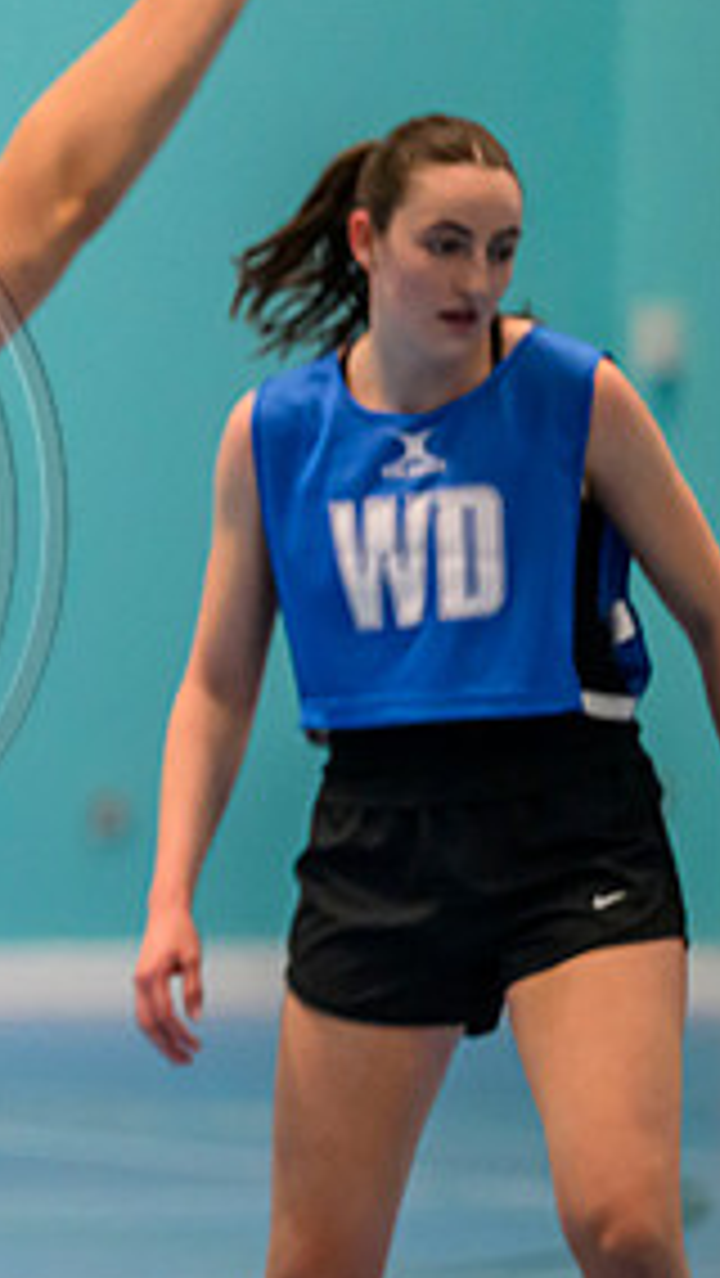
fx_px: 16882
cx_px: -730
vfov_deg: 4.3
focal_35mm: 498
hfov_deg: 2.4
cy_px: 518
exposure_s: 1/1000
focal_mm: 200
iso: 8000
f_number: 2.8
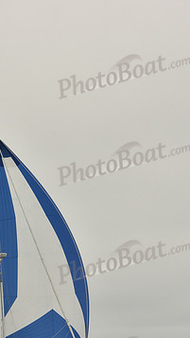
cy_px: 224
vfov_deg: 12.9
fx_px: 1495
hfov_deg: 7.2
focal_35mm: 167
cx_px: 9
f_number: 11
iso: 320
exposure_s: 1/800
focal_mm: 98
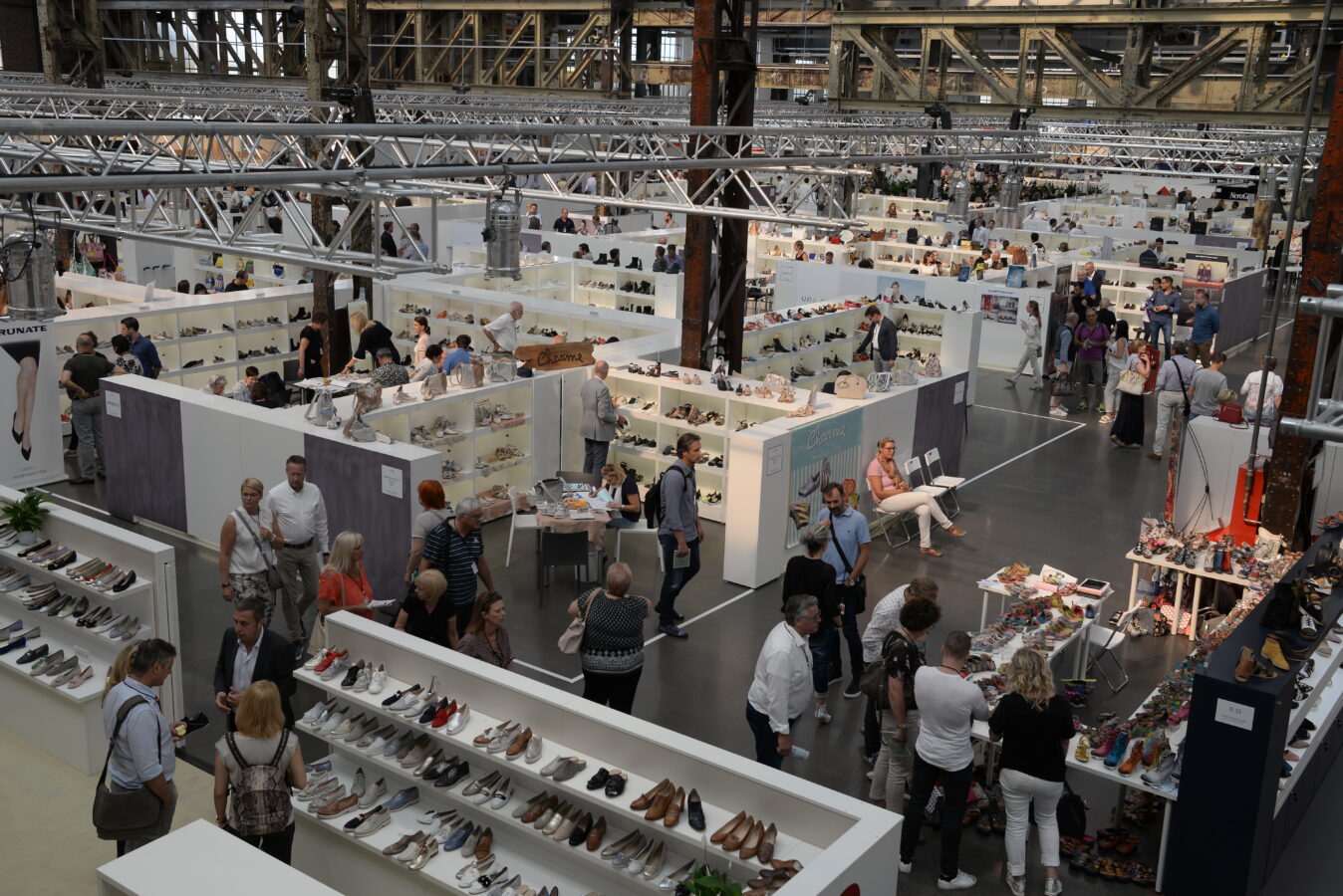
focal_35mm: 36
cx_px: 672
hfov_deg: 53.1
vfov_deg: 36.9
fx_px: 1344
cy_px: 448
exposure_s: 1/250
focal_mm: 36
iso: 320
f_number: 7.1
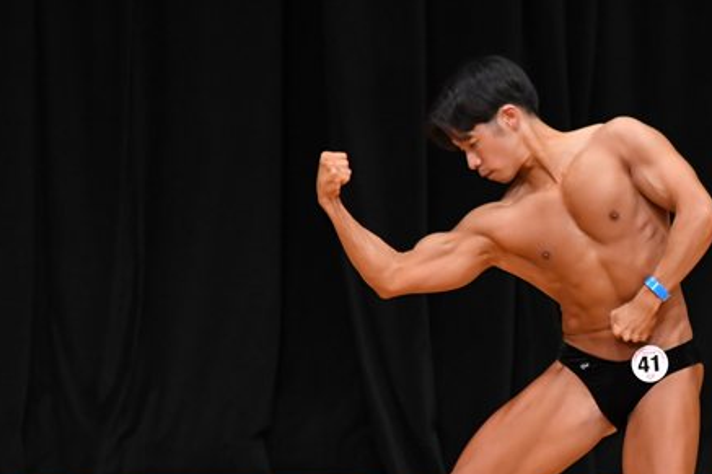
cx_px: 594
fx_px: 11051
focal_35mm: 559
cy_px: 389
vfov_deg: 2.5
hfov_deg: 3.7
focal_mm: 210
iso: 3200
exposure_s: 1/400
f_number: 5.6
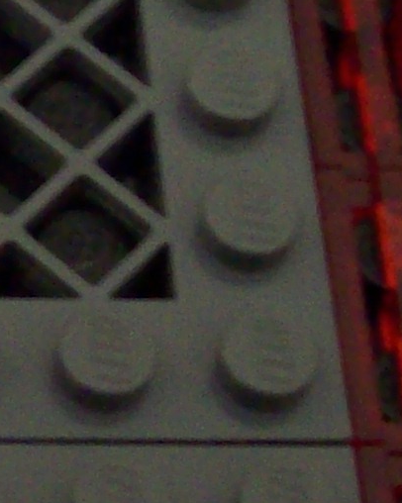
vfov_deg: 9.8
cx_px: -343
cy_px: 262
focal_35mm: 197
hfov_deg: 7.6
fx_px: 2932
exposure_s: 1/4
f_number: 2.7
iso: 200
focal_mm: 6
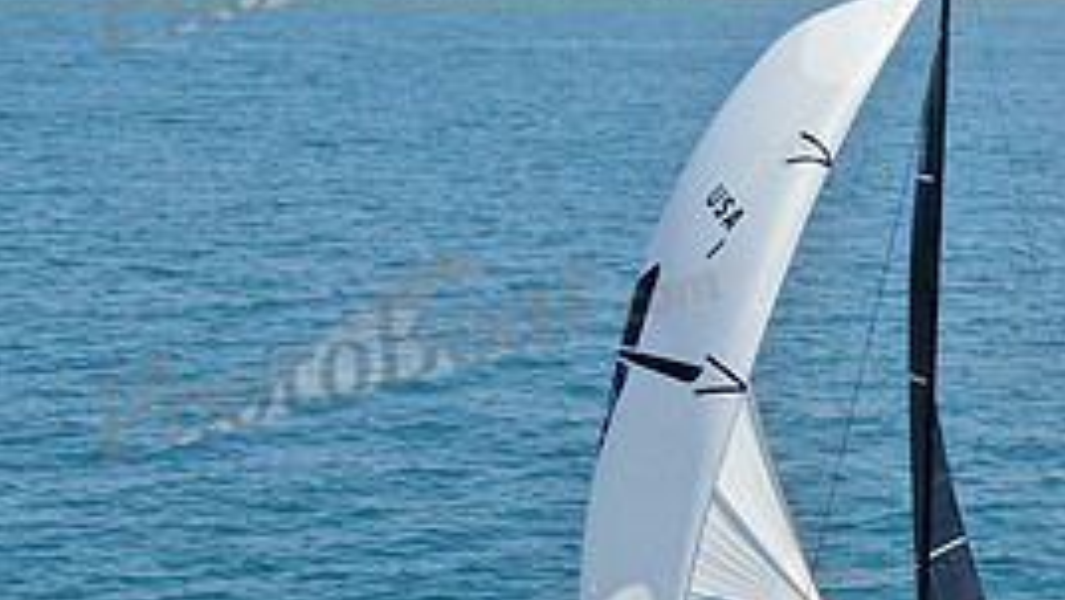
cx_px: 954
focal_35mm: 113
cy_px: 519
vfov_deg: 10.7
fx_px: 3192
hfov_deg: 18.6
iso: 100
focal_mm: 8.6
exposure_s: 1/640
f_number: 3.8
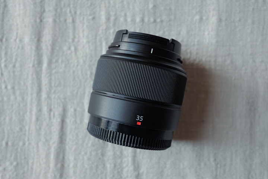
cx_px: 134
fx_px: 268
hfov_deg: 53.1
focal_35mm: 36
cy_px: 90
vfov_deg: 36.9
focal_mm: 30
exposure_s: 1/50
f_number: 5.5
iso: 400
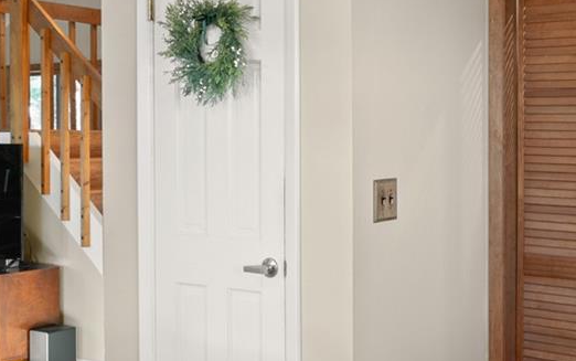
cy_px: 150
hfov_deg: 36.1
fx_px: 833
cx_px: 506
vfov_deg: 24.4
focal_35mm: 53
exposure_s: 1/1.25
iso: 400
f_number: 8
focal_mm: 17
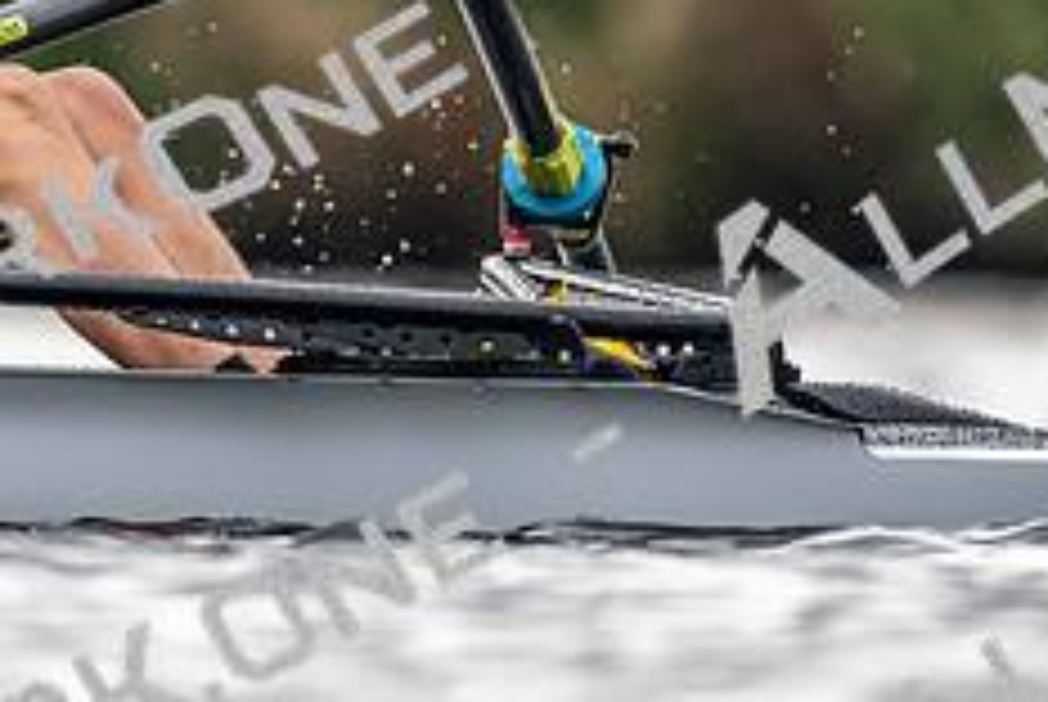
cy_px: -11
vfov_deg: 0.9
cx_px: 333
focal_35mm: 1492
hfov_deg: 1.4
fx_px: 43488
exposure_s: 1/2500
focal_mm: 600
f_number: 4
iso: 2800
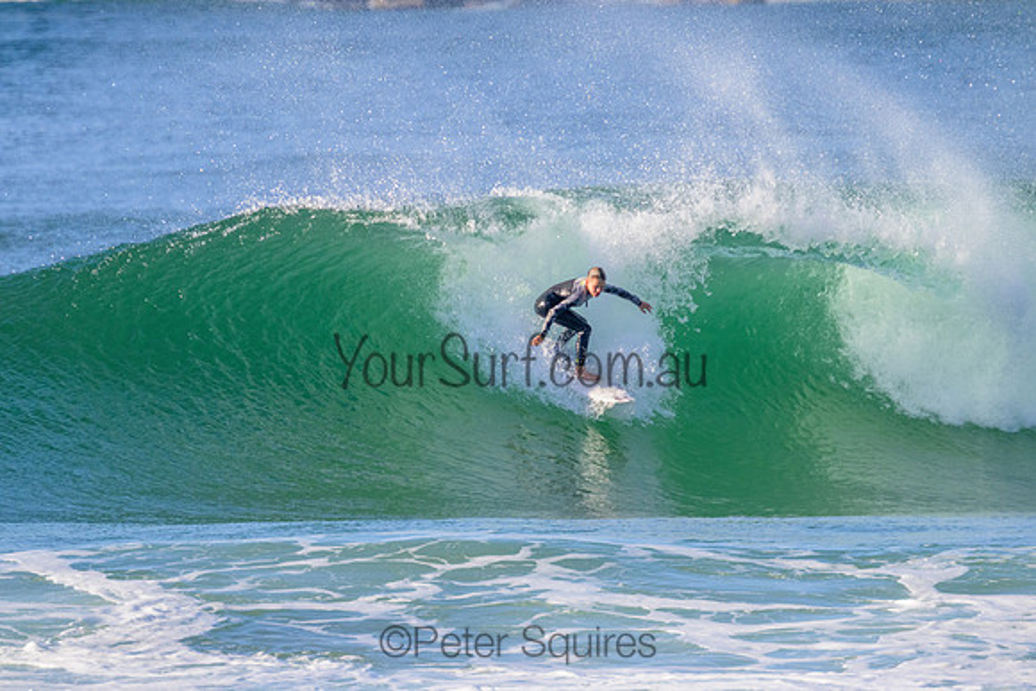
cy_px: 346
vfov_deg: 1.7
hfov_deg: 2.6
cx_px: 518
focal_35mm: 800
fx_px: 23027
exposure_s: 1/1250
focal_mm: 800
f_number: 11
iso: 2200
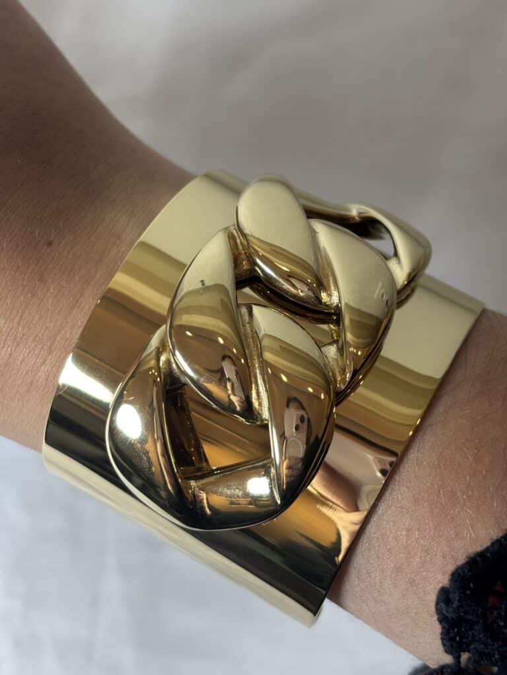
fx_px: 1015
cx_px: 254
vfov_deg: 36.8
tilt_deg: -75.6
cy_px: 338
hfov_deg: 28.0
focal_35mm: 52
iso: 32
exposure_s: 1/100
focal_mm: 5.96
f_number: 1.6
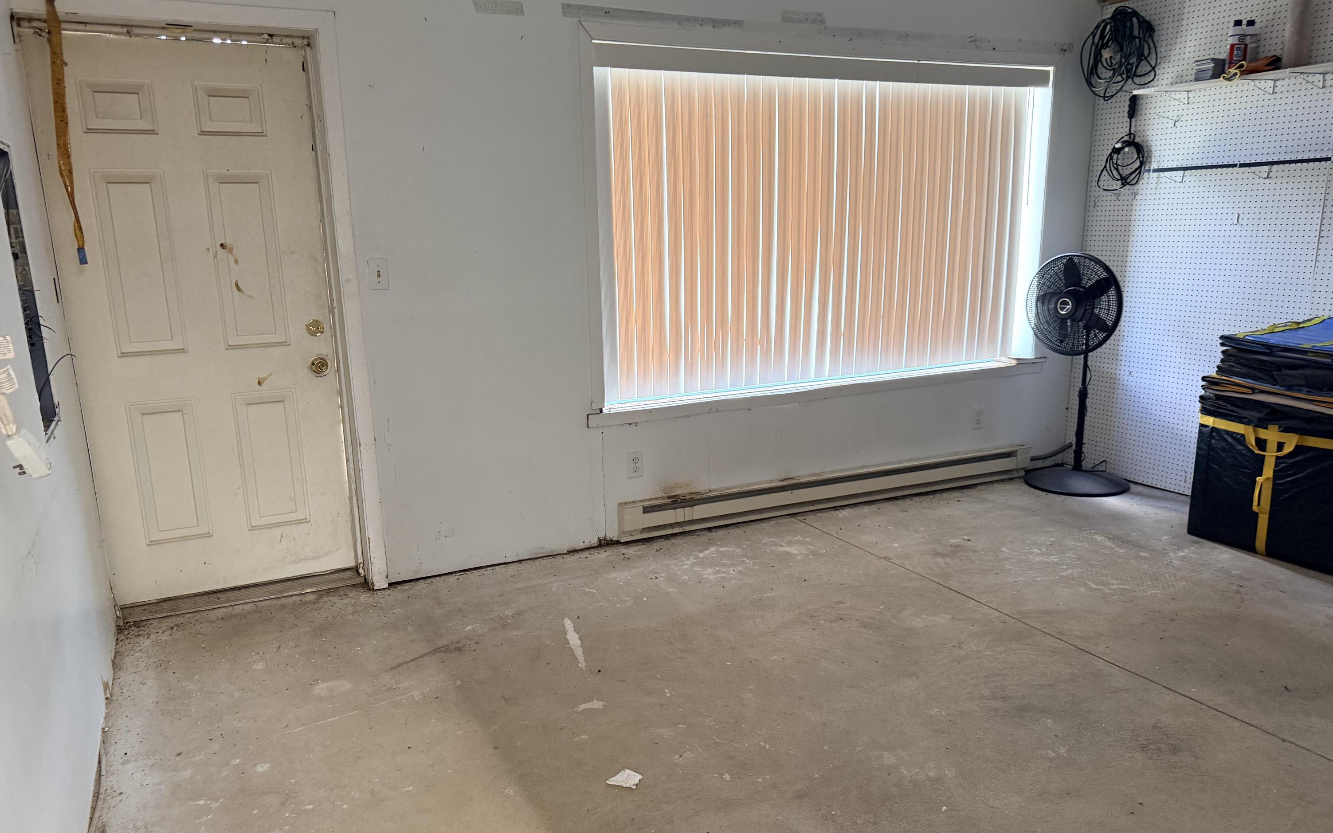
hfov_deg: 70.4
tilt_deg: -12.4
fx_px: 945
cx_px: 659
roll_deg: +2.0
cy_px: 458
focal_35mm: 26
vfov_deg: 47.5
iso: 250
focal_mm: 6.76
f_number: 1.78
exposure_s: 1/60
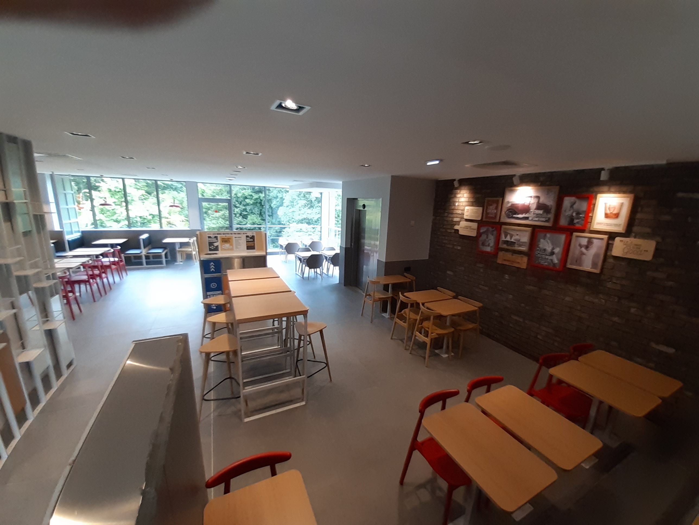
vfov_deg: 89.9
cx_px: 350
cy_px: 262
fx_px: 263
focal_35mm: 13
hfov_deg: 106.2
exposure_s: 1/50
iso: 125
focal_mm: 1.13
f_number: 2.2
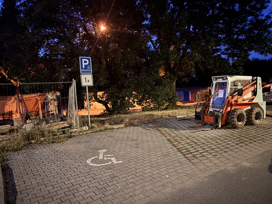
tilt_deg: -3.7
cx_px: 136
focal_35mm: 26
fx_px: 204
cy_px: 102
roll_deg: +3.3
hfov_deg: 67.3
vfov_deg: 53.1
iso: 1250
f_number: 1.6
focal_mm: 5.96
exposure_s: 1/5
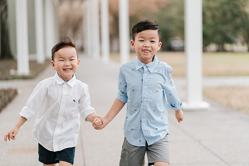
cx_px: 124
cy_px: 83
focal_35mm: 85
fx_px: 588
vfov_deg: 16.1
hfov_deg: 23.9
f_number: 2
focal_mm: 85
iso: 200
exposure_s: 1/500
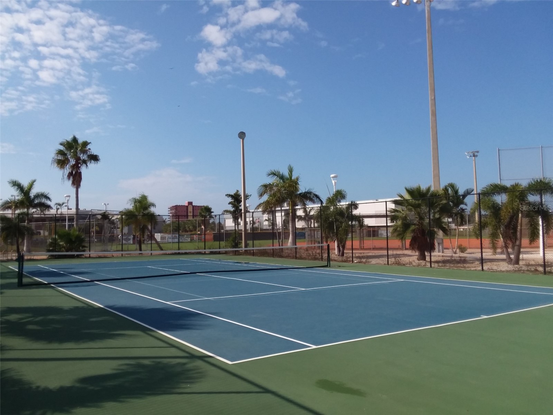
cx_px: 276
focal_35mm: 29
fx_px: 463
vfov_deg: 48.2
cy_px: 208
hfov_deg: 61.7
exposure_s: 1/2442
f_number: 1.9
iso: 40
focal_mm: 2.47
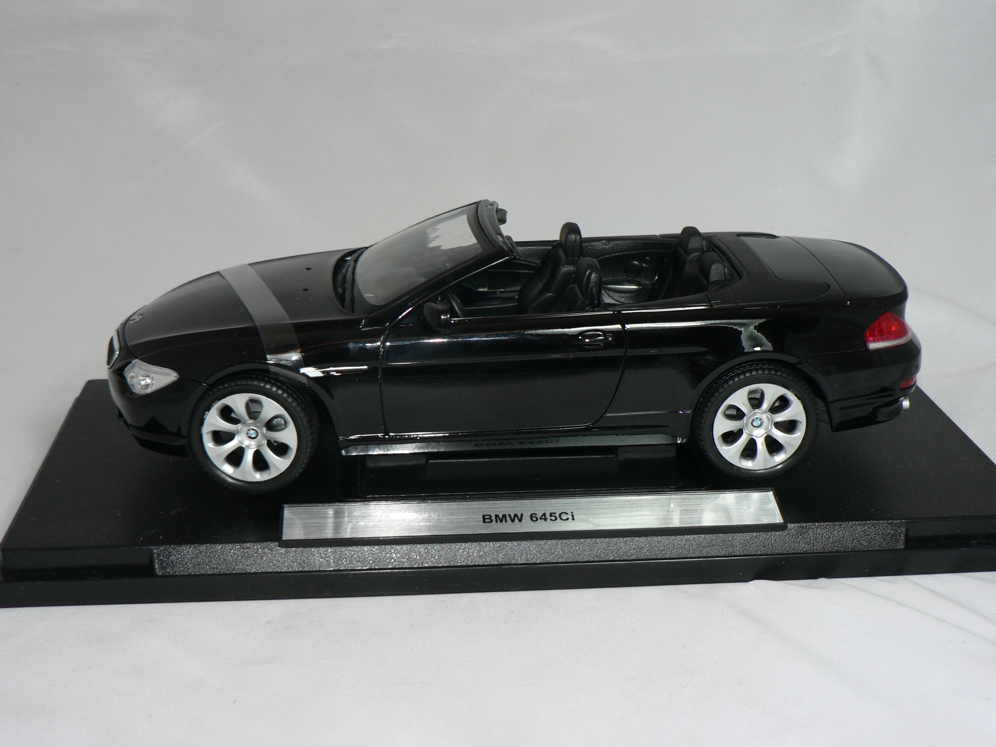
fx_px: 1467
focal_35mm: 51
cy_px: 374
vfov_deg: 28.6
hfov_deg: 37.5
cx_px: 498
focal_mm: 8.6
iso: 80
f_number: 2.8
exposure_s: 1/60
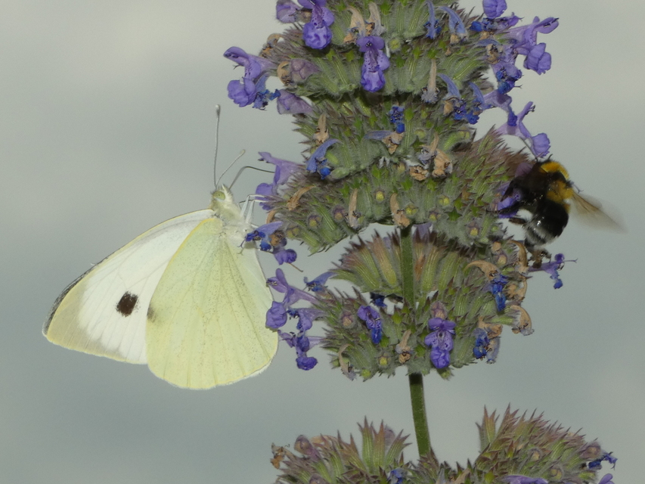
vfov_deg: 9.5
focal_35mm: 157
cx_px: 322
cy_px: 242
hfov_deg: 12.6
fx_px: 2926
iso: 80
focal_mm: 28.1
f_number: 5.4
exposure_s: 1/250
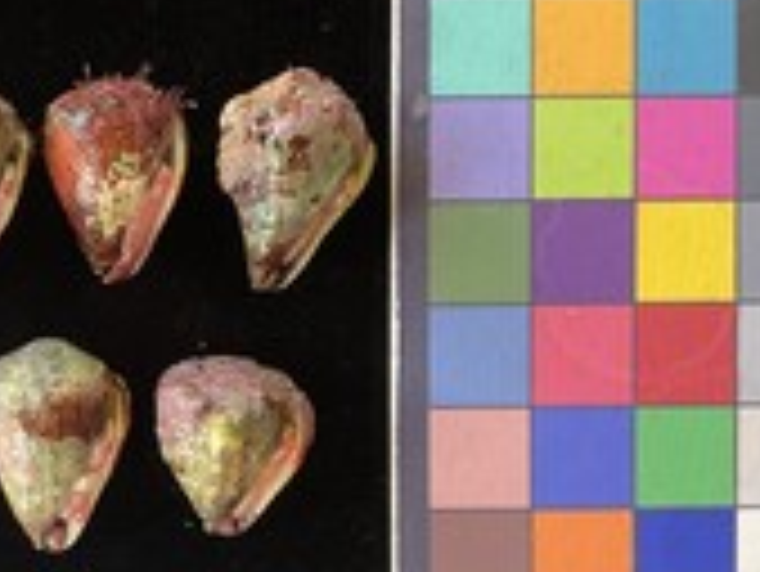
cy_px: 376
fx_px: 1318
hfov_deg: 30.9
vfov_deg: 24.3
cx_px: 94
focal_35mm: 60
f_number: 1.8
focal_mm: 3
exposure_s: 1/60
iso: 64
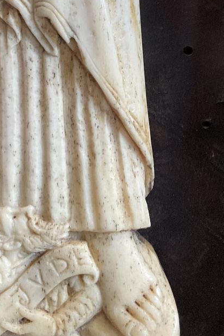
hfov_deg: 23.3
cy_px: 74
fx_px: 541
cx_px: 89
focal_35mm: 58
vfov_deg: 33.6
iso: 160
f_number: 1.8
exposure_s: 1/60
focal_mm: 3
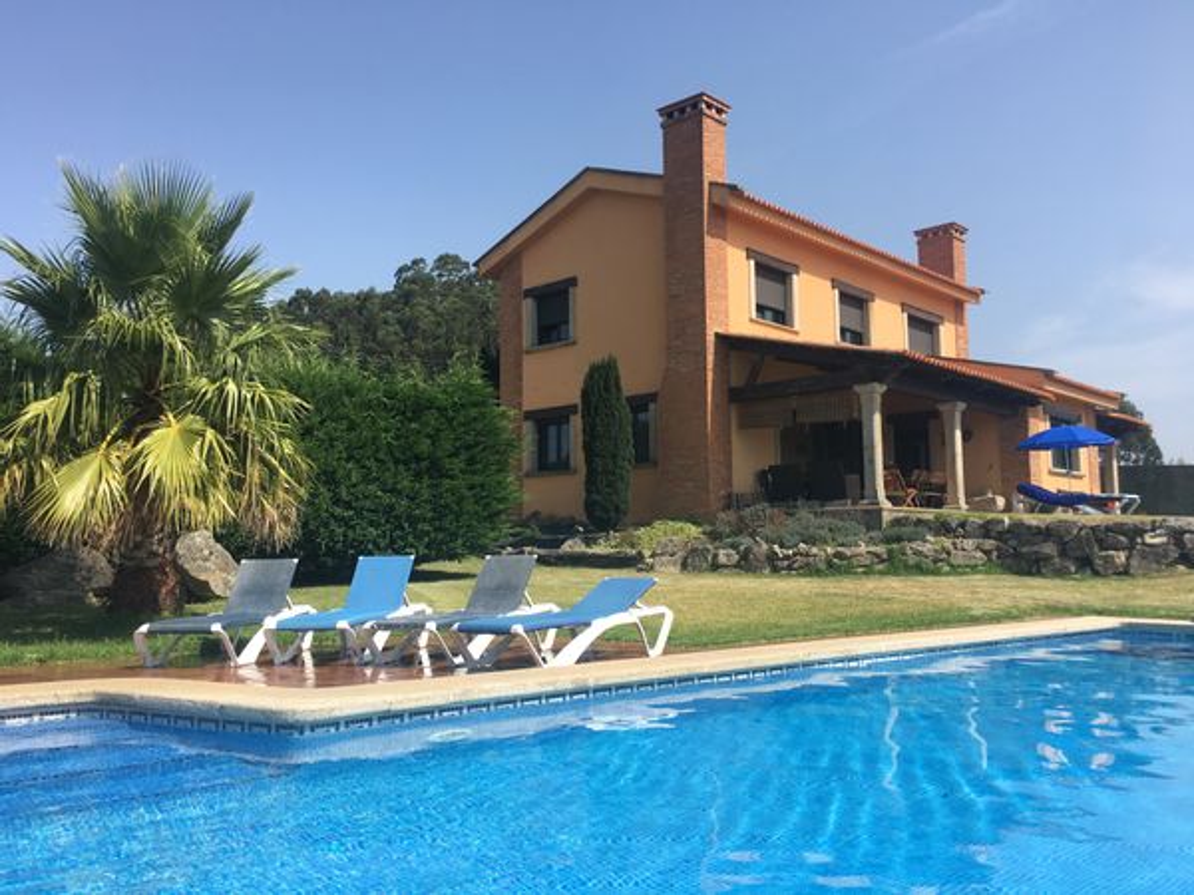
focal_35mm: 29
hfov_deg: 61.7
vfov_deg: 48.2
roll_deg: +0.3
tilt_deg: +6.4
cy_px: 448
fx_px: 1000
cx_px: 597
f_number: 2.2
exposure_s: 1/1374
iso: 25
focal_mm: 4.15
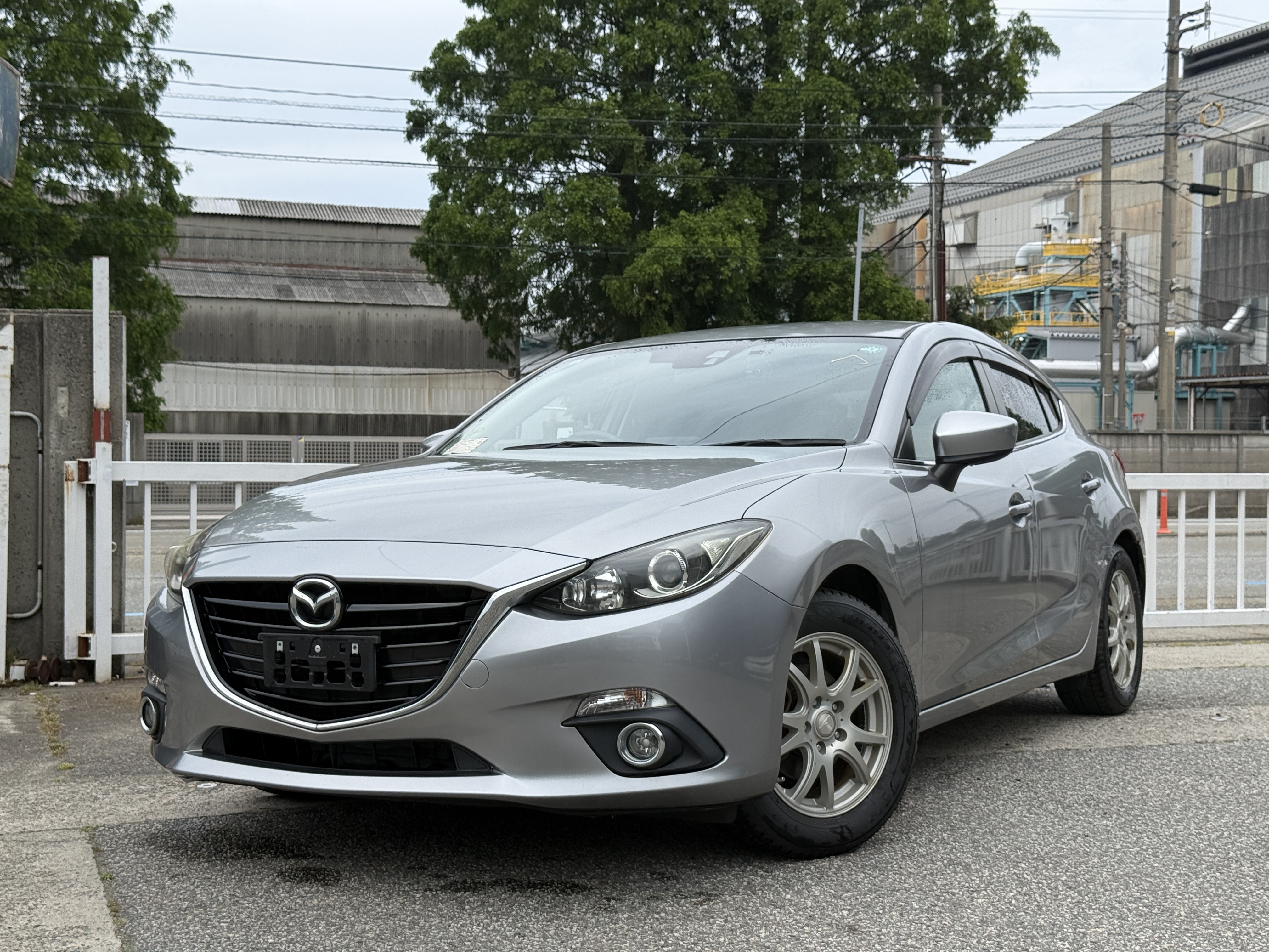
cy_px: 476
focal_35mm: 48
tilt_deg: -0.8
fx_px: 1760
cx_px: 634
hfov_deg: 39.7
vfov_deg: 30.3
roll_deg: -0.3
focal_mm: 6.76
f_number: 1.78
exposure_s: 1/3534
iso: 80
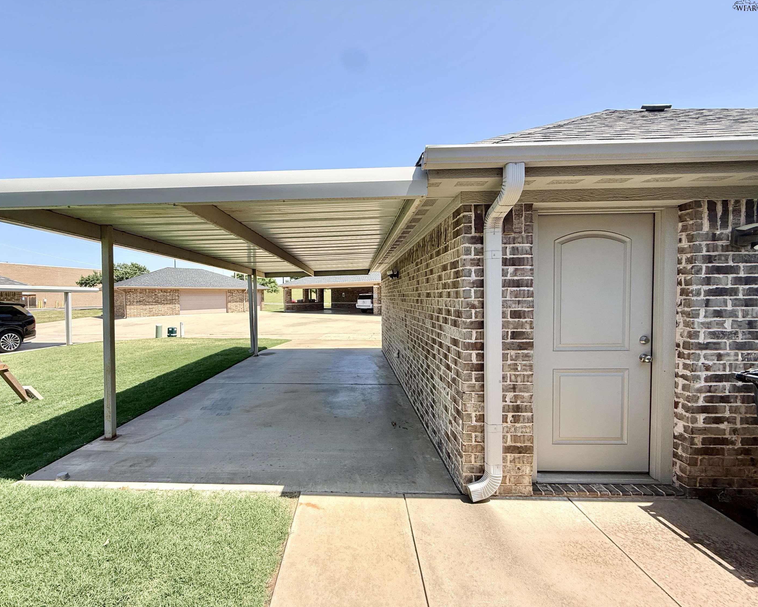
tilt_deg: -2.7
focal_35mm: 15
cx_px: 344
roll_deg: -0.3
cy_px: 309
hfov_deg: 96.5
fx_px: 336
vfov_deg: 84.0
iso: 50
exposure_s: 1/799
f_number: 2.2
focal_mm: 2.22
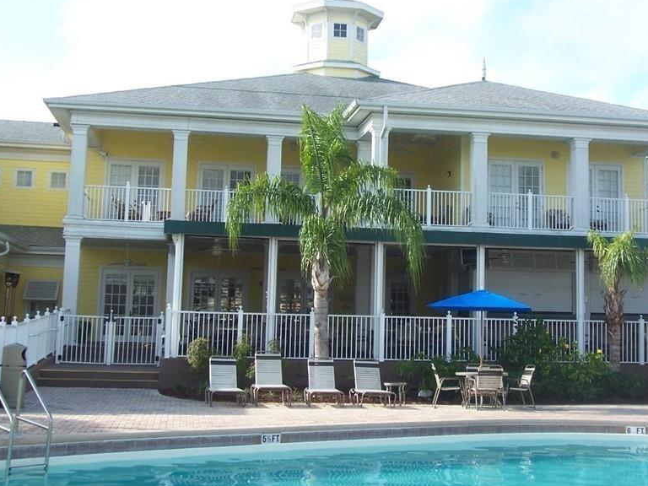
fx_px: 973
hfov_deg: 36.7
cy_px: 178
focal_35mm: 52
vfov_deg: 27.9
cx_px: 374
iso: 64
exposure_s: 1/200
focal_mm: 6.4
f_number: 3.9
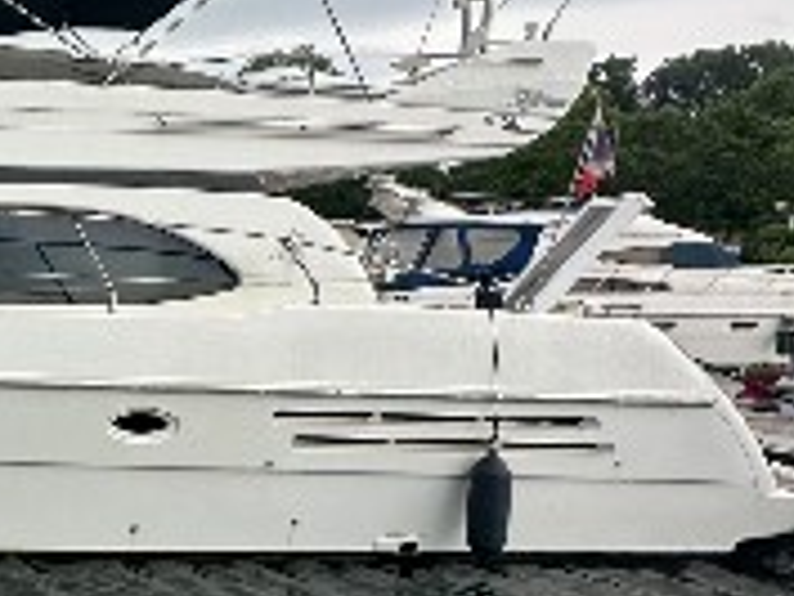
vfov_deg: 37.6
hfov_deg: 36.2
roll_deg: -1.0
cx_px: -188
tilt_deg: -6.4
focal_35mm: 38
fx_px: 872
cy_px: 363
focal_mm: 2.22
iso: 50
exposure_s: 1/1276
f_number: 2.2
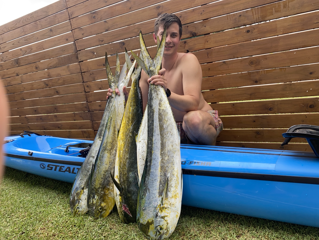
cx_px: 160
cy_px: 120
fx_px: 240
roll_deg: +8.4
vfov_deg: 53.1
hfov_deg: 67.3
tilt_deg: -11.6
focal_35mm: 26
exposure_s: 1/204
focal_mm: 4.25
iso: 32
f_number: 1.8
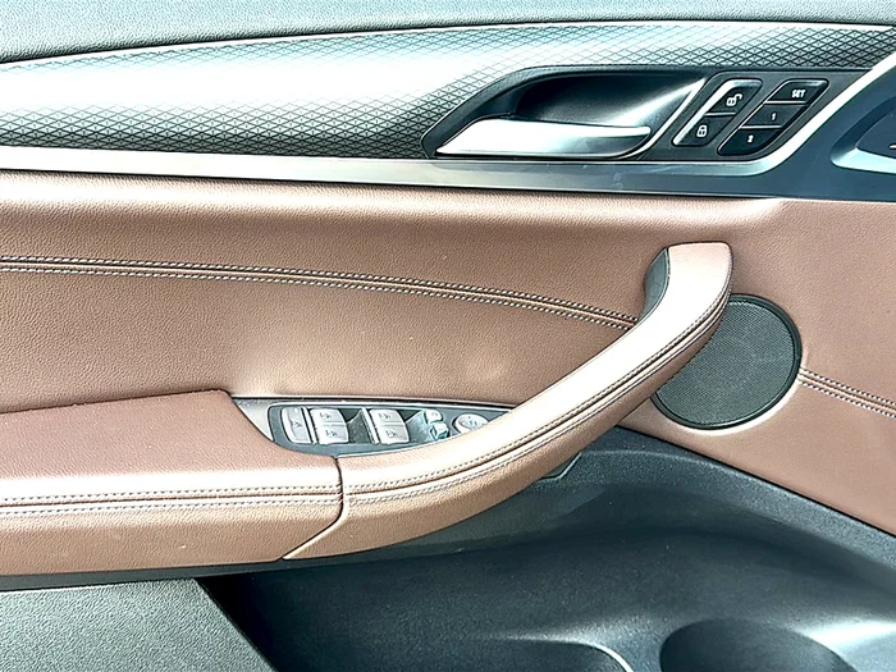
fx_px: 984
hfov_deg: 49.0
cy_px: 336
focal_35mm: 38
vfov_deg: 37.7
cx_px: 448
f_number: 1.78
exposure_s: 1/247
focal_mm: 6.86
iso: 80
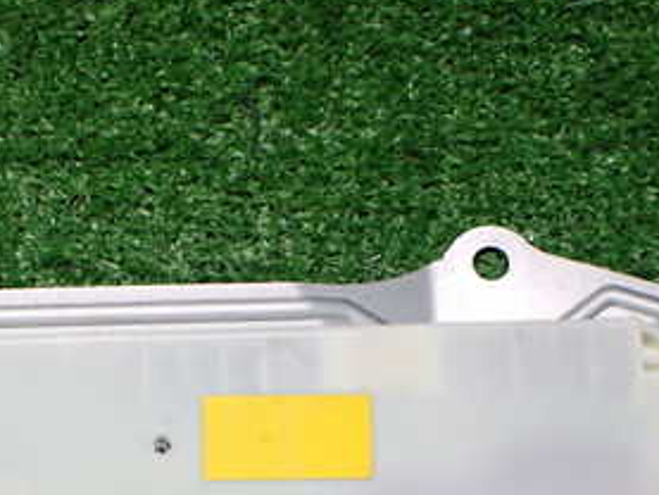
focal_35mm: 65
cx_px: 219
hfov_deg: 29.6
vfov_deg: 22.0
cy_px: 464
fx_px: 1238
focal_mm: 5.4
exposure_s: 1/125
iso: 800
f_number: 2.3
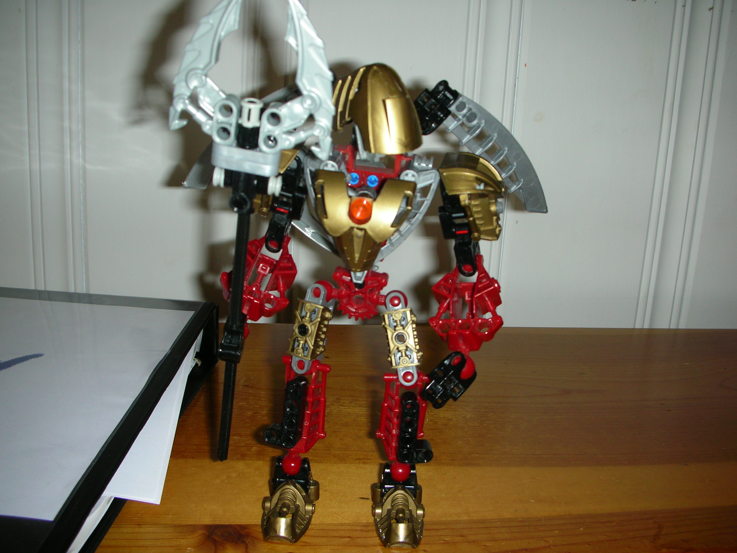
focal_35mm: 35
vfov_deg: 40.7
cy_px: 276
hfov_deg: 52.6
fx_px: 745
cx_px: 368
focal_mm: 5.8
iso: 50
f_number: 3
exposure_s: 1/60.1
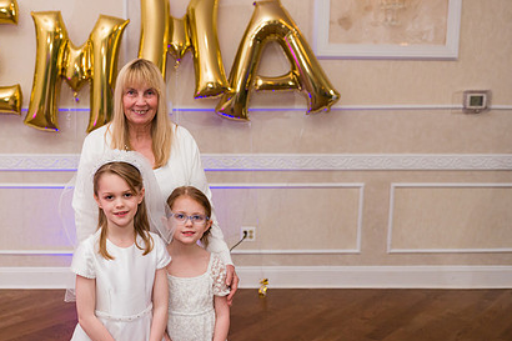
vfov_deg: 32.6
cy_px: 190
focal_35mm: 41
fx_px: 583
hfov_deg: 46.4
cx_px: 155
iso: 1250
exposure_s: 1/200
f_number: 5
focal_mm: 29
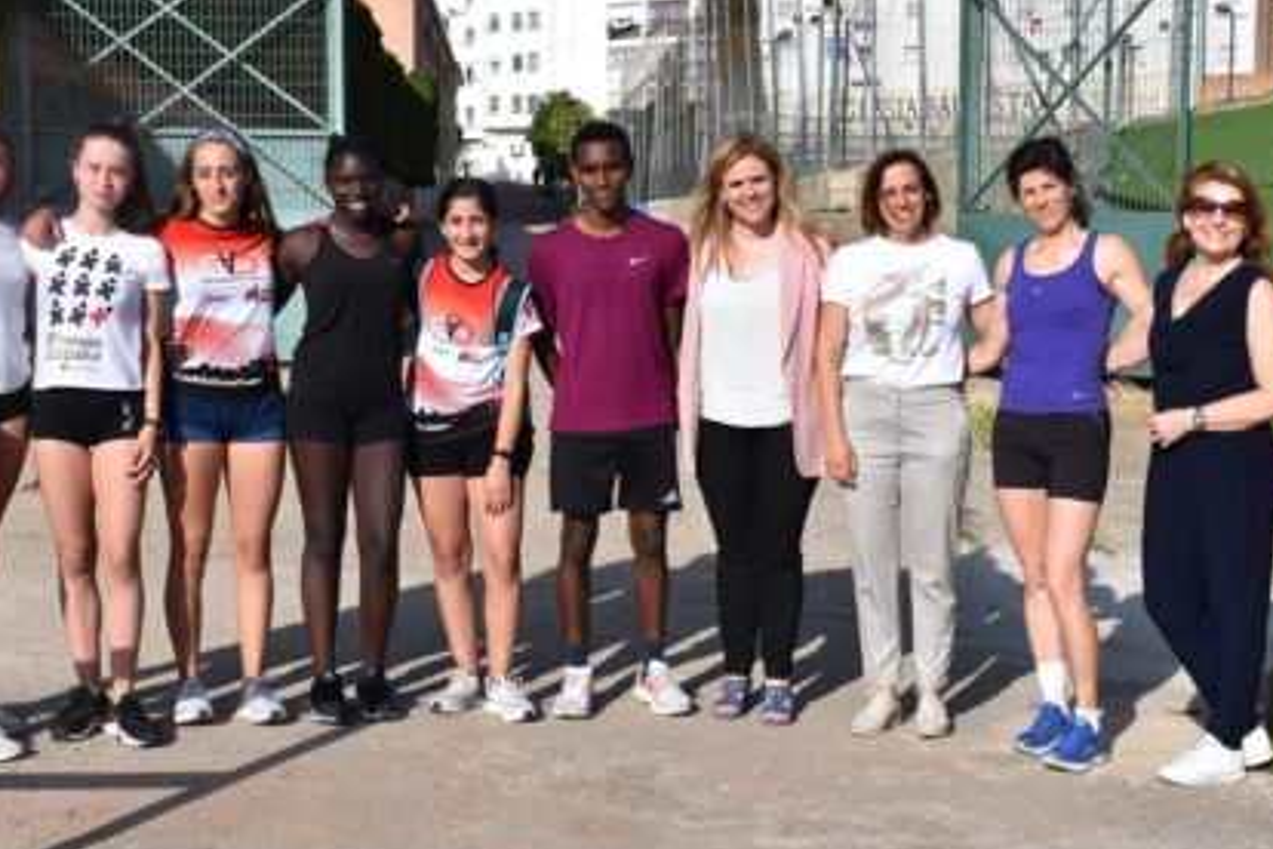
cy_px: 406
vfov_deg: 23.1
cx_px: 716
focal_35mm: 59
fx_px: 2076
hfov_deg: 34.0
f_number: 10
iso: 200
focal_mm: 27
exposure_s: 1/400
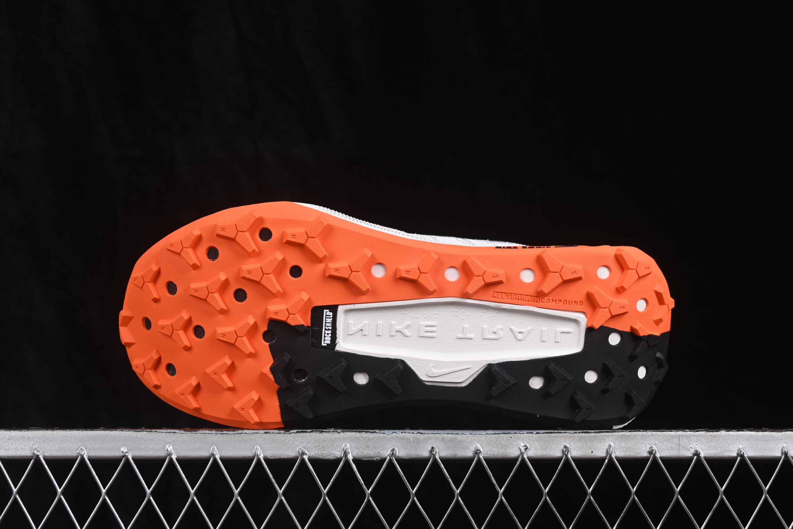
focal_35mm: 75
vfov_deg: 18.2
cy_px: 264
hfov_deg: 27.0
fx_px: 1652
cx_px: 396
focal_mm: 50
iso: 160
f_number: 8
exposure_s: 1/80
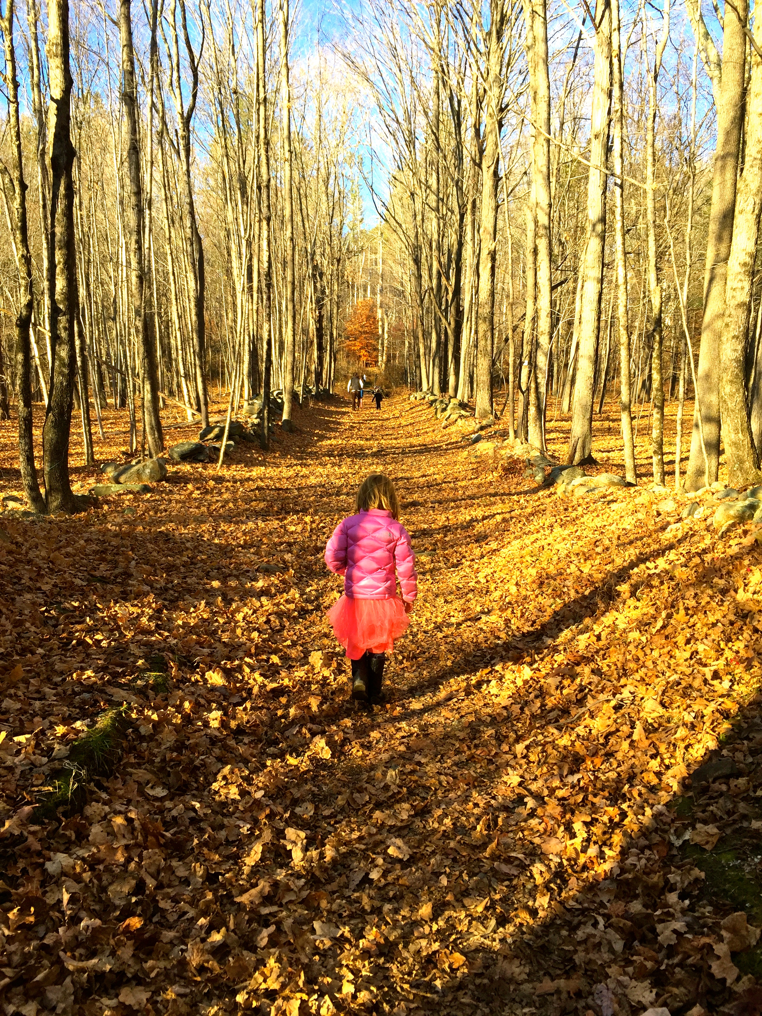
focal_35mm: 29
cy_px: 508
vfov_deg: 61.7
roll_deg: +0.0
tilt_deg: -7.5
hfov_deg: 48.2
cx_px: 381
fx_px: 851
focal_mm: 4.15
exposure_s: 1/416
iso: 32
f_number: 2.2
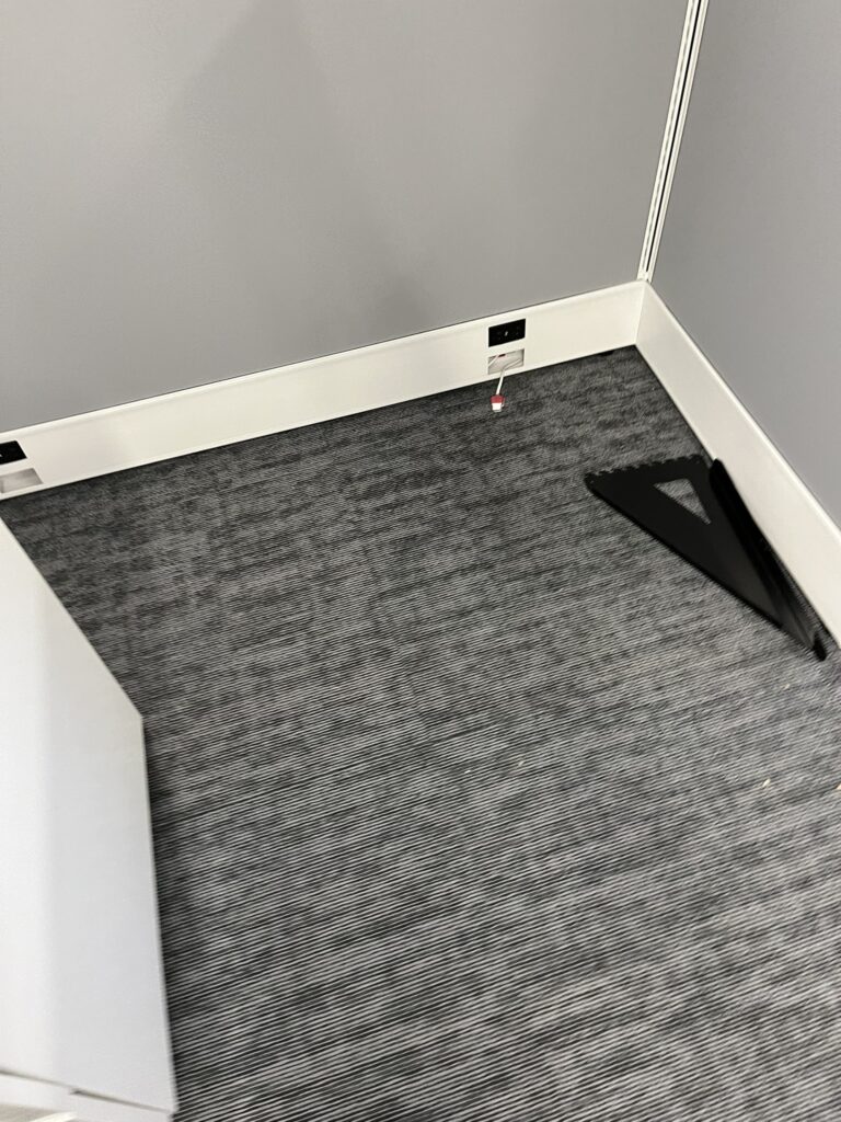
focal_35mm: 26
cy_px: 561
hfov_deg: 53.1
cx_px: 420
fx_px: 842
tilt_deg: -51.8
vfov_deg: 67.3
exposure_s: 1/60
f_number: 1.6
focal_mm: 5.1
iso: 320
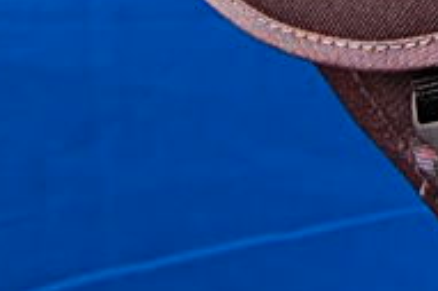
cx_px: 890
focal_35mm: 355
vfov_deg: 3.8
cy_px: -493
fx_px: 4315
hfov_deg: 5.7
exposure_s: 1/125
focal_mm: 30
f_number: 8
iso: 200
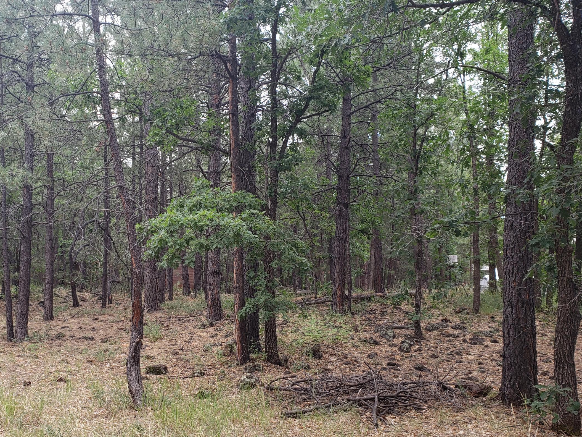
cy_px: 240
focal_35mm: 37
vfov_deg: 38.6
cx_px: 182
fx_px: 622
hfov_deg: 49.0
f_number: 2.4
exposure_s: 1/138
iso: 50
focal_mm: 4.3
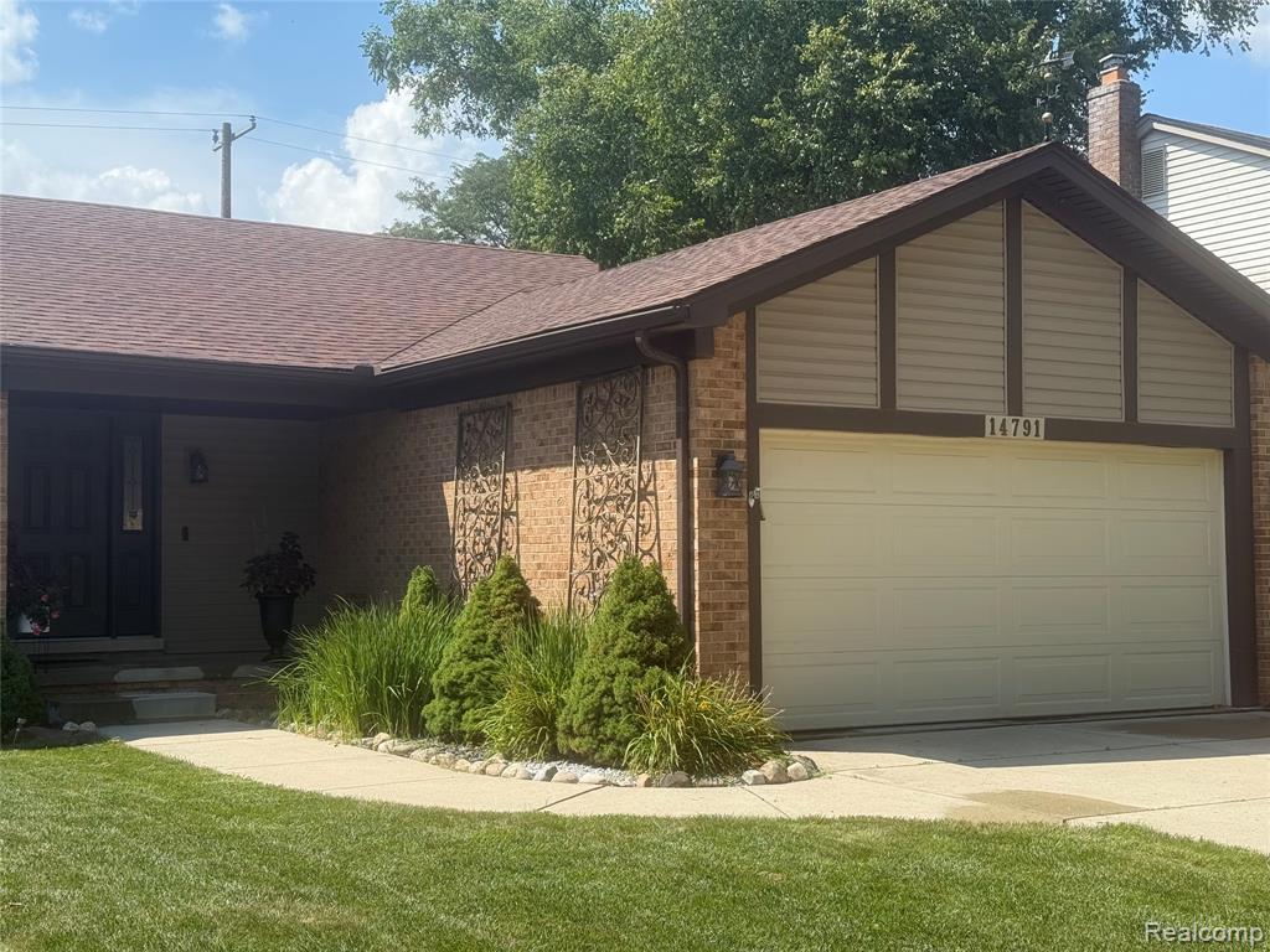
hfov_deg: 39.7
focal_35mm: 48
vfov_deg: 30.3
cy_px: 476
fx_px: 1761
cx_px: 635
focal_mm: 6.76
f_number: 1.78
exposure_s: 1/3891
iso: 100
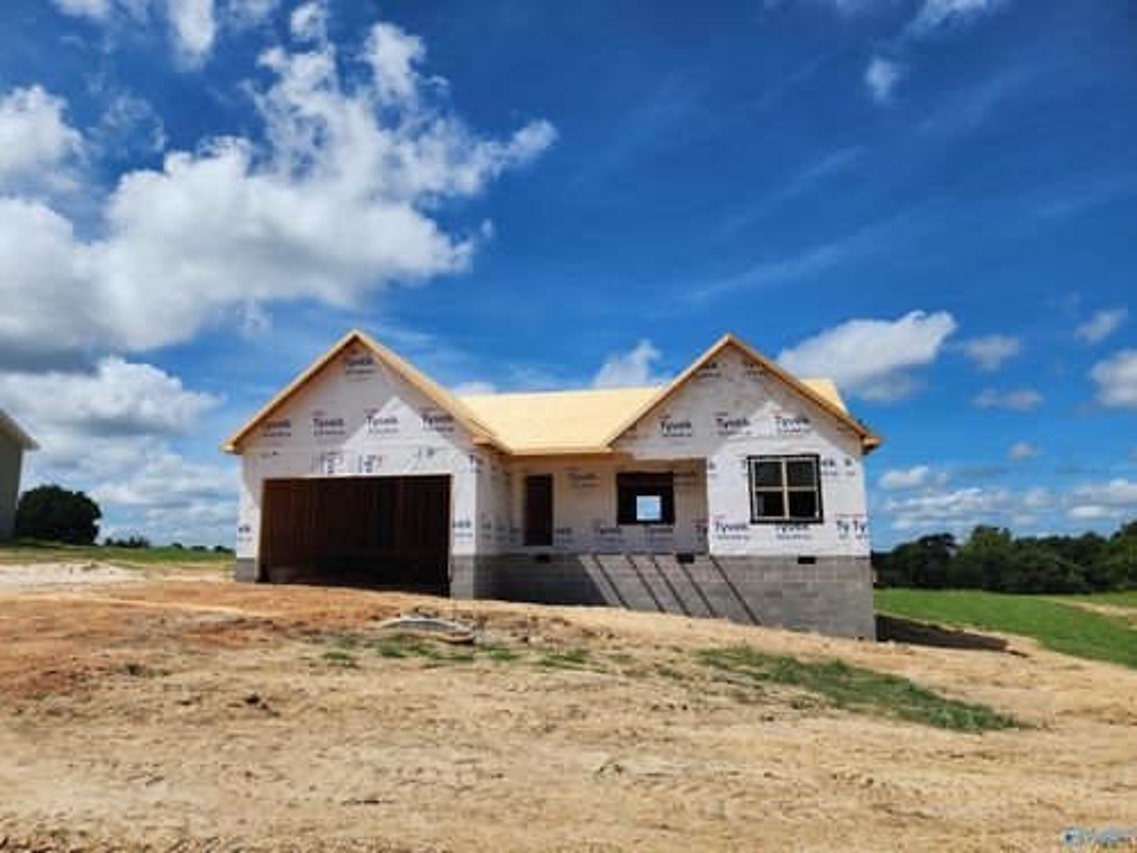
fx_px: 755
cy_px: 426
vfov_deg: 58.9
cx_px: 568
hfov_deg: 73.9
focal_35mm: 23
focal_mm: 6.4
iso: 12
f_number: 1.8
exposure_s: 1/2000
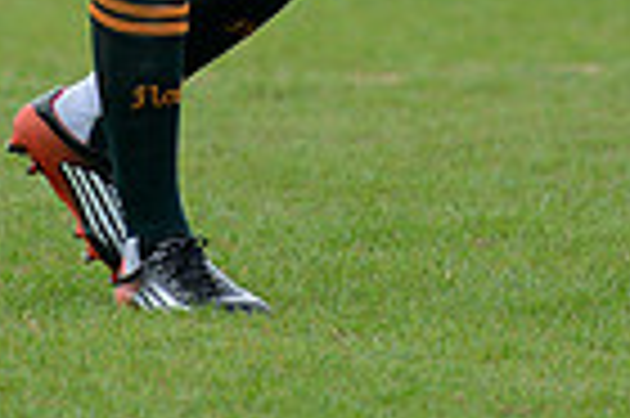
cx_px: 112
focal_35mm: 809
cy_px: -425
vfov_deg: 1.7
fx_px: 14141
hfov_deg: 2.6
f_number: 2.8
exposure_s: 1/500
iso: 400
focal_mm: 195
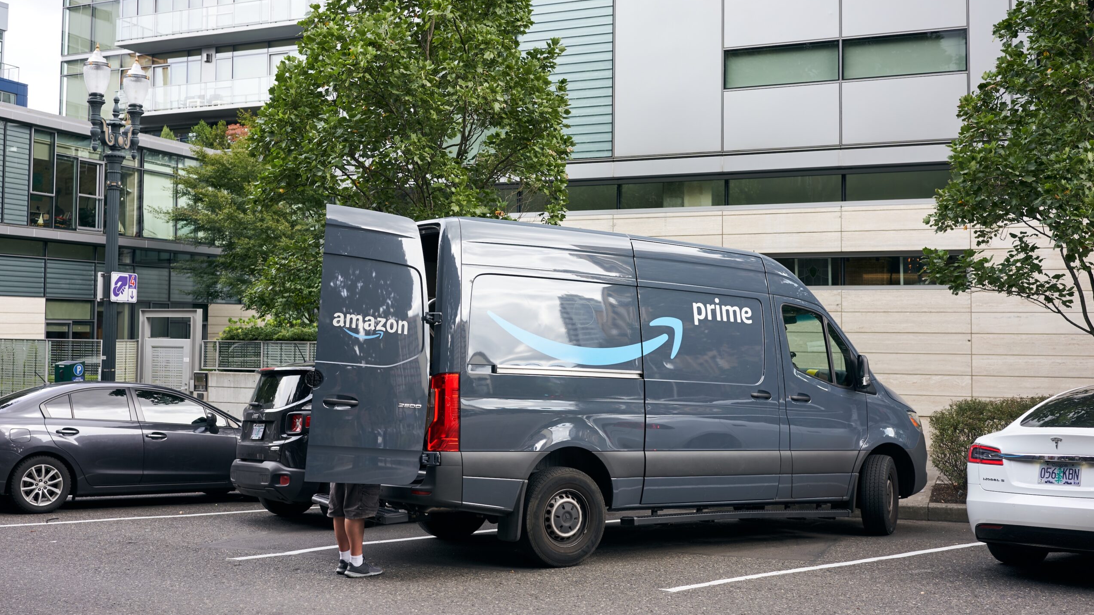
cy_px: 272
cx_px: 551
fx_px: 1073
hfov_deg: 54.0
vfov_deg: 32.0
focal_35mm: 37
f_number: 4.5
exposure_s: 1/100
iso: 100
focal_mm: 35
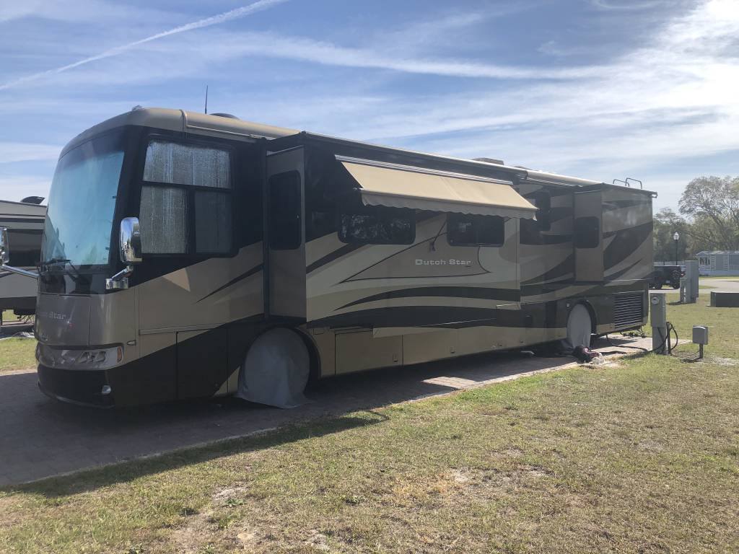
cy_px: 277
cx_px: 370
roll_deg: +0.9
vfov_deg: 49.7
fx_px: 598
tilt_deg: -2.3
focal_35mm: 28
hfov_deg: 63.4
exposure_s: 1/2288
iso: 20
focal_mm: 3.99
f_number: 1.8
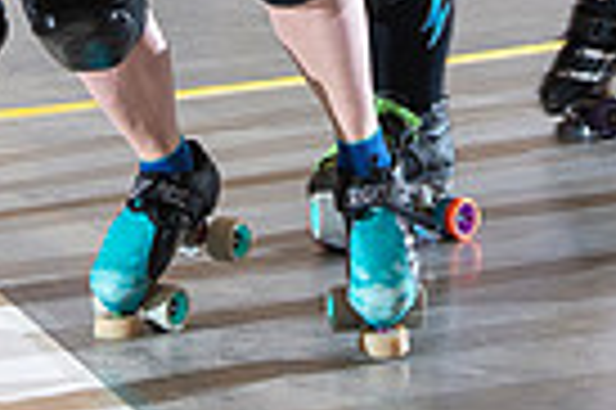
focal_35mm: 364
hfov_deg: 5.7
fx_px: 6221
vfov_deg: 3.7
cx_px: 279
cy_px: -435
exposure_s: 1/160
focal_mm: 86
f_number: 5.6
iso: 640
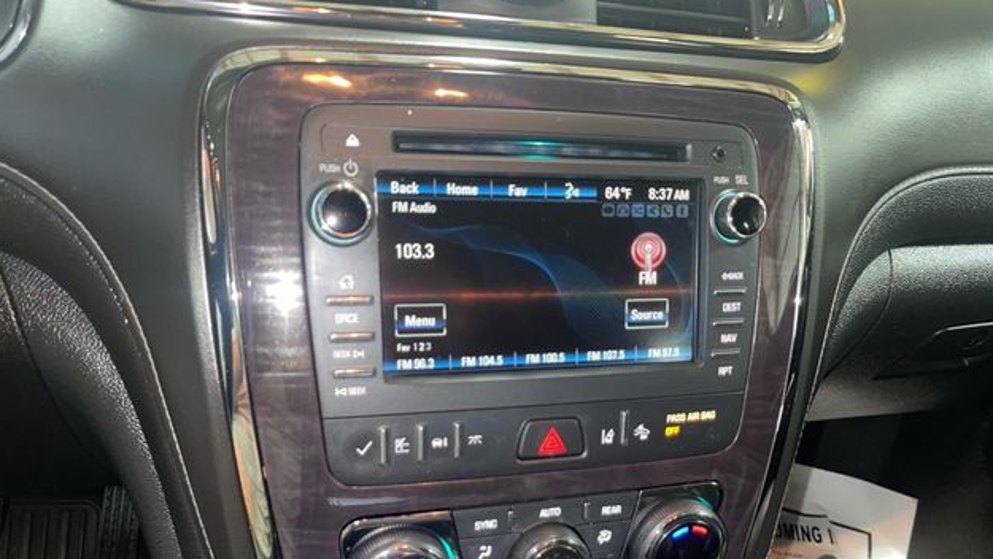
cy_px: 370
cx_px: 499
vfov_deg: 39.8
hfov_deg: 66.0
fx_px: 764
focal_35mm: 29
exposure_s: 1/5
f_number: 1.6
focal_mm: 5.1
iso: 80
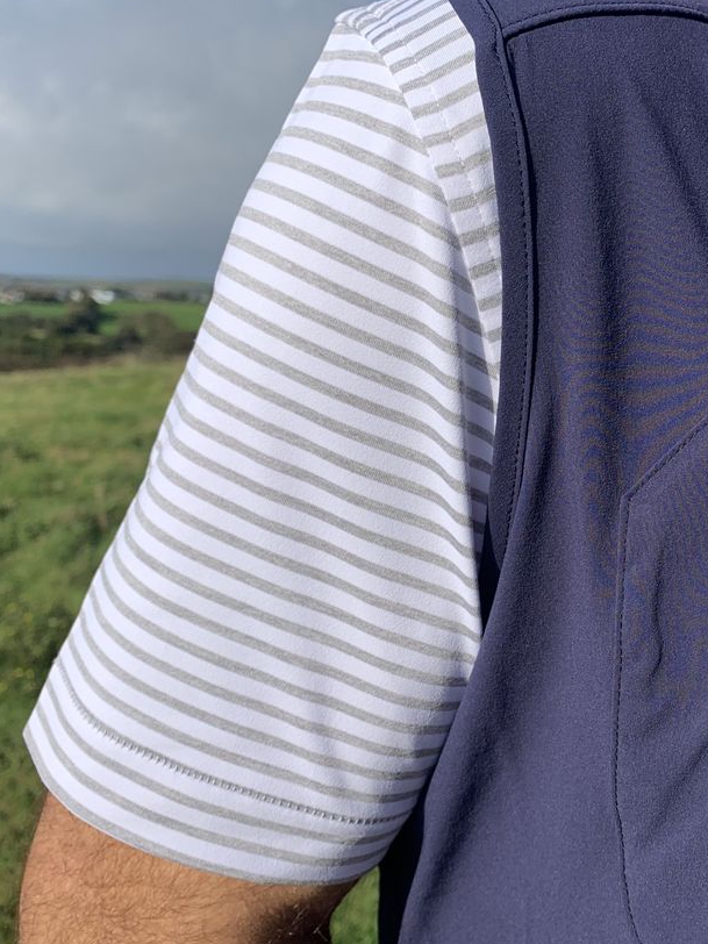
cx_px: 627
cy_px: 467
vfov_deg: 45.8
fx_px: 1118
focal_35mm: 41
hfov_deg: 33.4
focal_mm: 4.25
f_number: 1.8
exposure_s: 1/2994
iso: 25
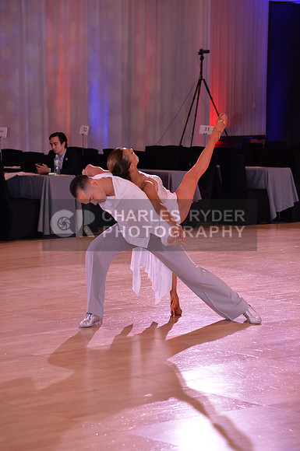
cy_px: 226
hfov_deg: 11.4
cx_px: 150
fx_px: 1504
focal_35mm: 120
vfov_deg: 17.1
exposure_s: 1/250
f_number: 5
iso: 1600
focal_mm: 120
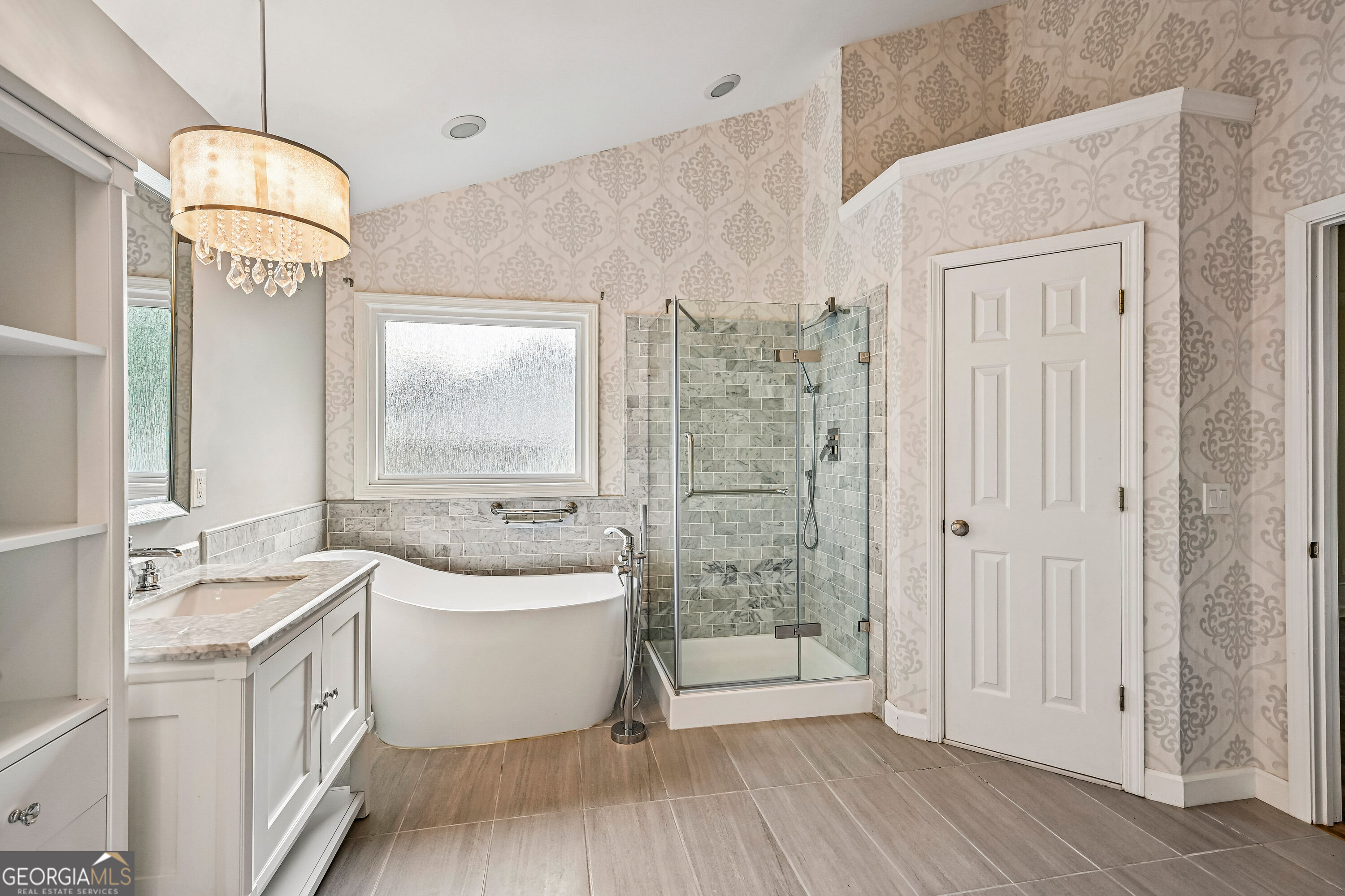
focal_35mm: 16
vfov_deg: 73.7
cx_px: 672
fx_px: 598
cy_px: 448
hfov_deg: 96.7
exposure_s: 1/15
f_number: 8
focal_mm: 16
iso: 100
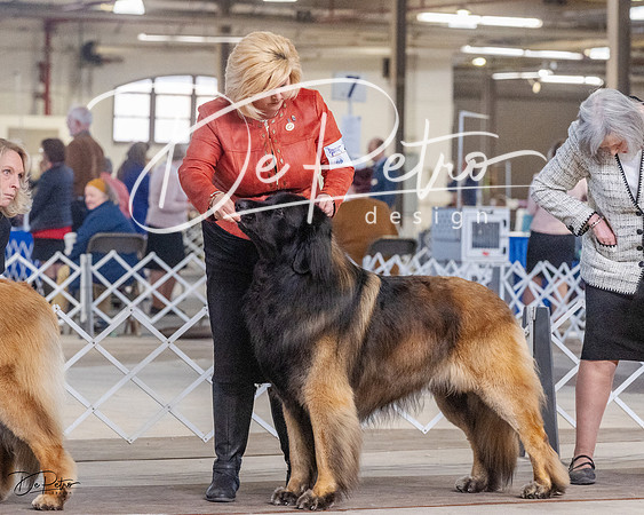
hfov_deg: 10.8
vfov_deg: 8.6
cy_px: 223
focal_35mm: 179
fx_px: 3409
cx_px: 317
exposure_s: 1/320
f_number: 5.6
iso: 6400
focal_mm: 140
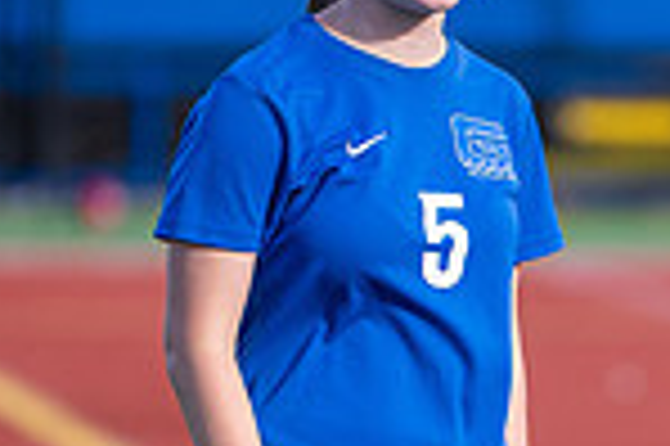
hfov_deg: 2.0
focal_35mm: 1033
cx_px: 728
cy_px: 620
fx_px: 19204
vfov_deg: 1.3
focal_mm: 200
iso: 250
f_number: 2.8
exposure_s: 1/1000
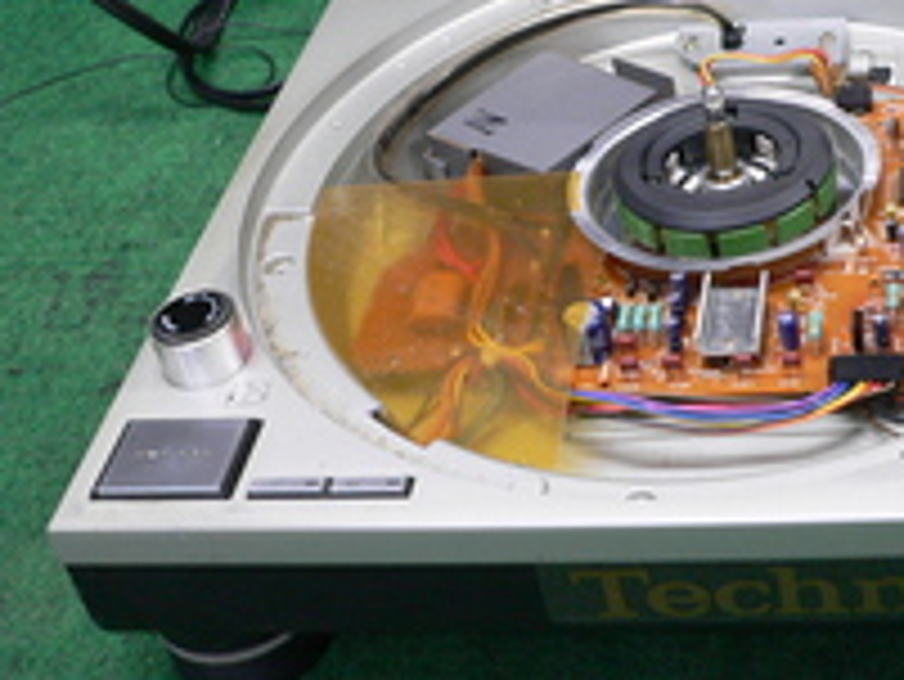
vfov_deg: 21.5
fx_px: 1777
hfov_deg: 27.3
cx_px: 850
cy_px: 182
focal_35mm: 68
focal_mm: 6
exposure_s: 1/20
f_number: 2.8
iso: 200
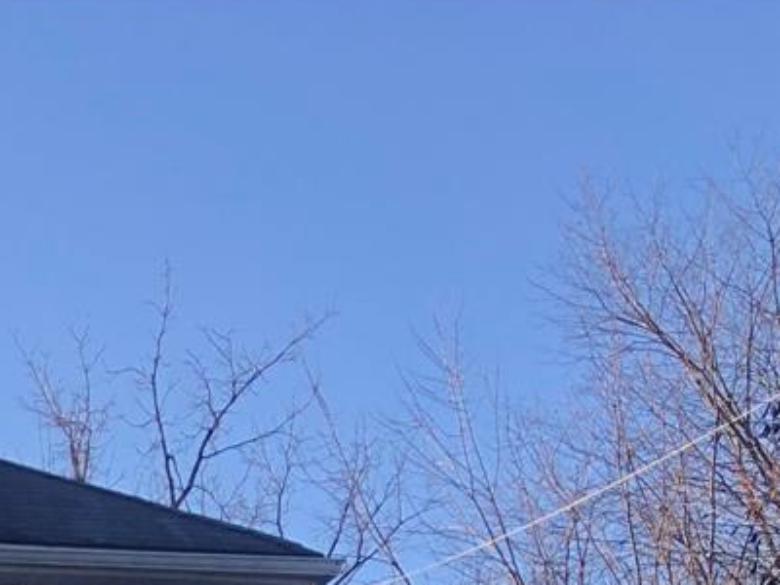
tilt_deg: +5.4
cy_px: 1160
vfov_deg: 11.8
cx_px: -566
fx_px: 2524
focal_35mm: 112
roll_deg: -0.3
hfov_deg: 15.4
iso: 20
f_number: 1.8
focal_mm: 3.99
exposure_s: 1/585
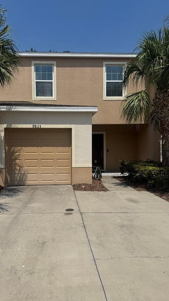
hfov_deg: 42.7
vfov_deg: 69.9
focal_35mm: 27
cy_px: 154
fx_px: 215
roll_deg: +0.6
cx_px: 68
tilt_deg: -1.6
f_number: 1.78
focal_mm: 6.76
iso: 80
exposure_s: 1/10417
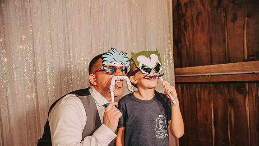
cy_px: 87
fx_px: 247
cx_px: 130
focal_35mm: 36
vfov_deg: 32.8
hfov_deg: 55.3
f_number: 2.8
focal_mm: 34
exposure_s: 1/125
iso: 1250
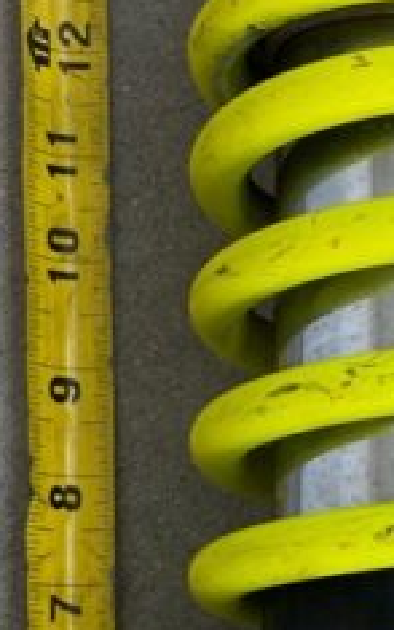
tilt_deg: -84.7
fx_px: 1614
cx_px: 362
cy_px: 528
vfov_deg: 21.7
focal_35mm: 94
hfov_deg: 13.8
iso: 32
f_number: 1.6
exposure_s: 1/618
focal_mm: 5.1
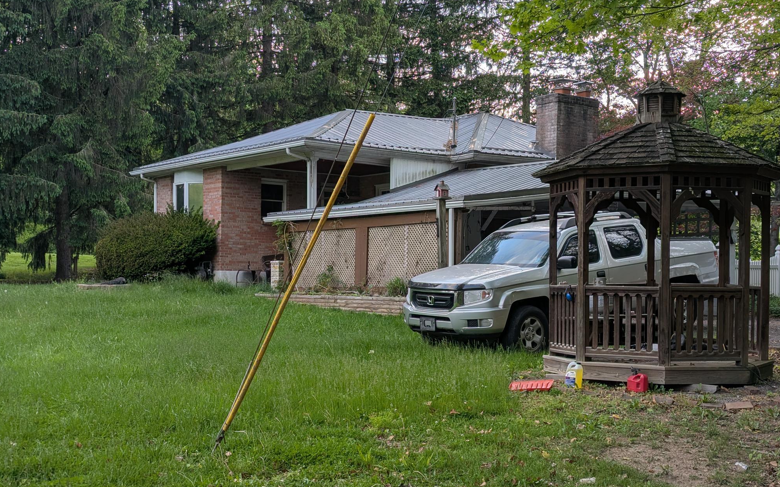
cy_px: 282
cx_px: 394
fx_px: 1105
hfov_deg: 38.9
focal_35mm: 52
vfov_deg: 24.8
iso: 47
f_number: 1.85
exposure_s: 1/348
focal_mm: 6.81
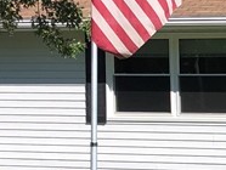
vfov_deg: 9.5
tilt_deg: -6.3
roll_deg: +0.9
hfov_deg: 12.1
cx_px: 367
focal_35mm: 154
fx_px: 1007
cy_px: 194
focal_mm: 3.99
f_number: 1.8
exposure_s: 1/2088
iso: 20
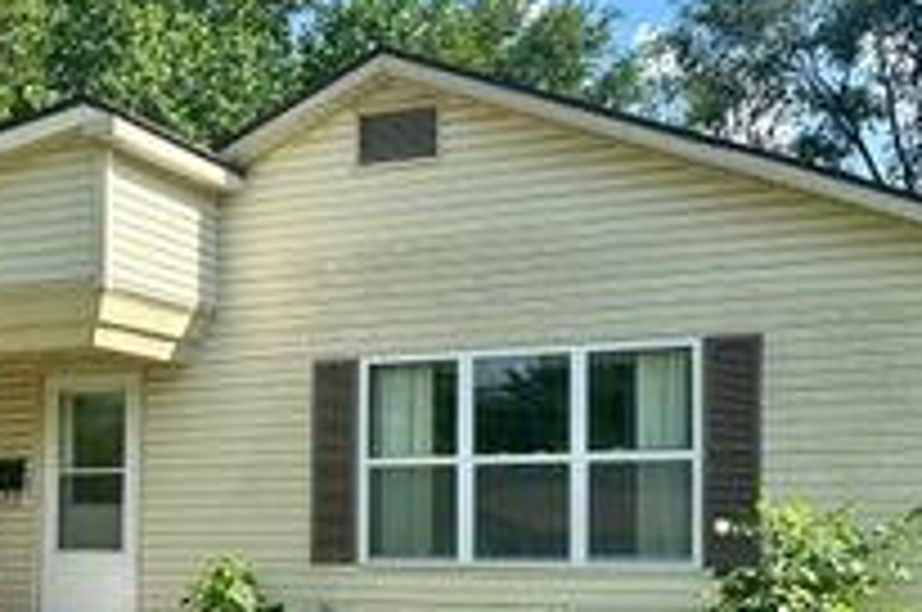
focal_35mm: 61
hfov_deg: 32.5
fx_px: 1560
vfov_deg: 21.9
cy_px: 493
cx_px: 265
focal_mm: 6.86
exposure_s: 1/1949
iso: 80
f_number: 1.78
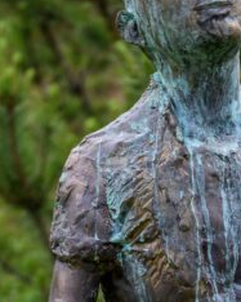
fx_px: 2516
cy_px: 528
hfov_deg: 5.5
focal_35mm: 282
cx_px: 226
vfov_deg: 6.7
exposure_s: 1/400
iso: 220
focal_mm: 61
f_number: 2.8
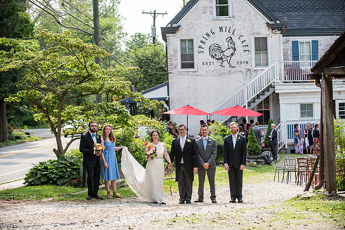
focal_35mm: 78
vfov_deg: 17.5
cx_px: 172
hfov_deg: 26.0
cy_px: 115
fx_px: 748
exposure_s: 1/1250
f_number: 3.5
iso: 400
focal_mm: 78
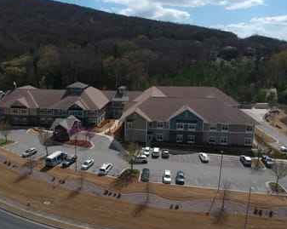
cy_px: 120
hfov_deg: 60.2
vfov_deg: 49.9
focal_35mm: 29
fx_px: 246
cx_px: 122
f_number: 2.6
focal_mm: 4.49
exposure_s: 1/2000
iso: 101
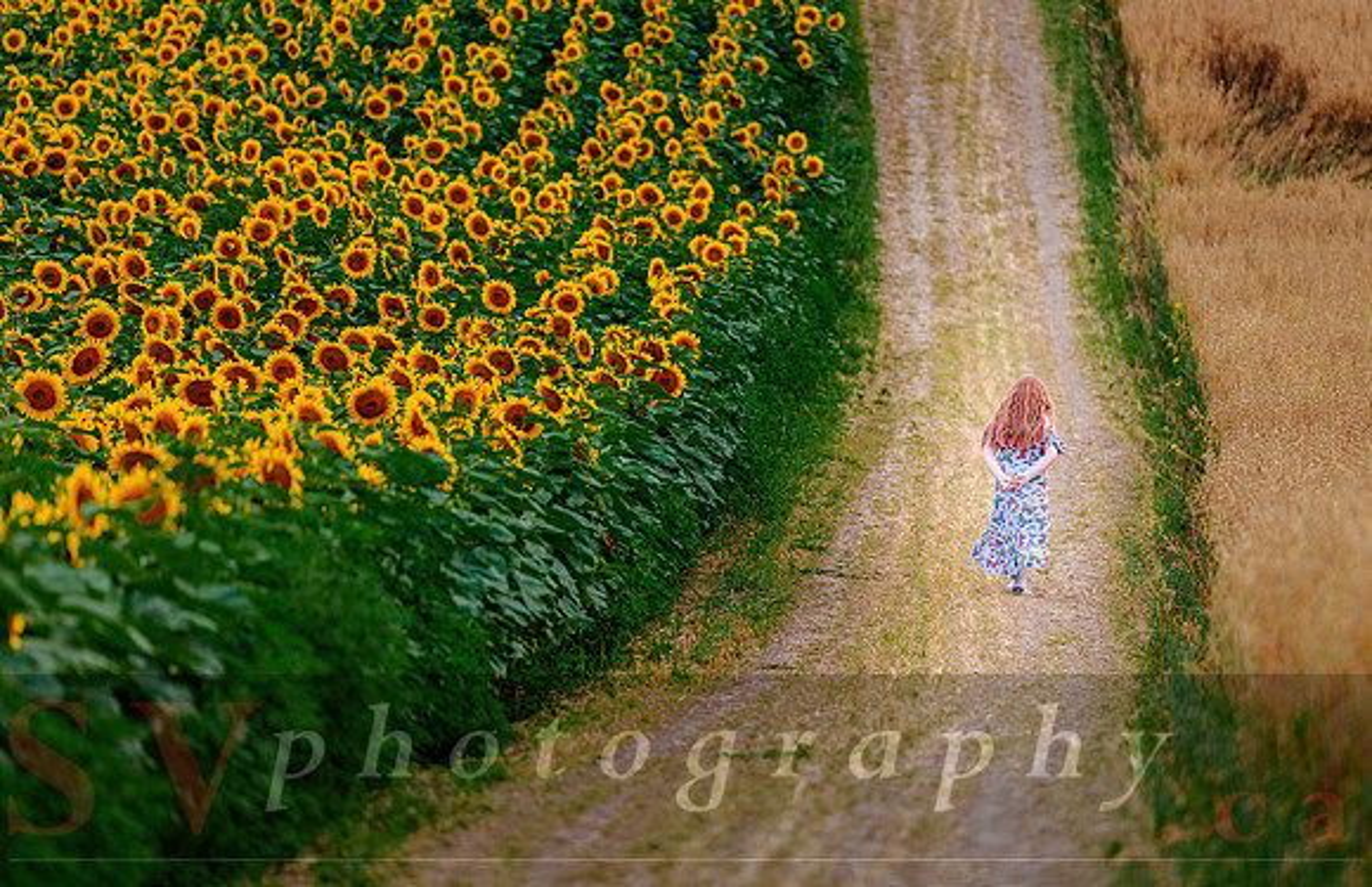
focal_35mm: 214
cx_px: 729
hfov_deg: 9.7
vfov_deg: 6.3
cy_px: 485
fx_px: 8096
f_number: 2.8
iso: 100
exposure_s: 1/200
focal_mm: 200
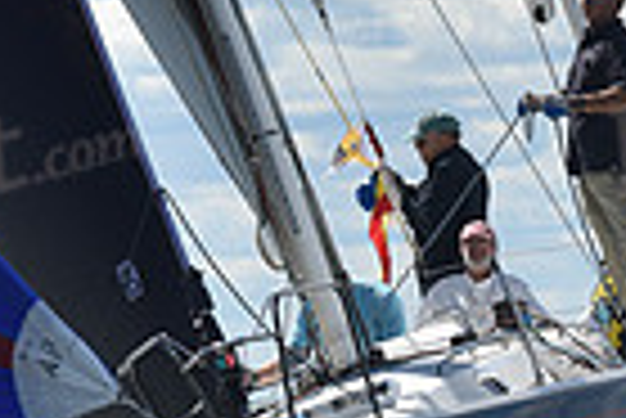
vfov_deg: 1.7
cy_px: 375
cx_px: 378
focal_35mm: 832
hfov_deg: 2.5
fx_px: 14482
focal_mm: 200
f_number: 10
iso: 250
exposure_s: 1/800
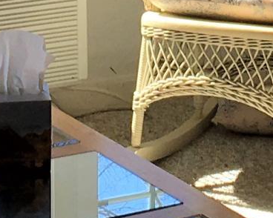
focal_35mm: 231
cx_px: 177
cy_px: -248
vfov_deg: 6.5
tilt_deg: -6.0
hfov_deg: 8.4
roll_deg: -0.6
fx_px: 1865
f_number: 2.2
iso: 25
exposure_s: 1/416
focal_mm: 4.15
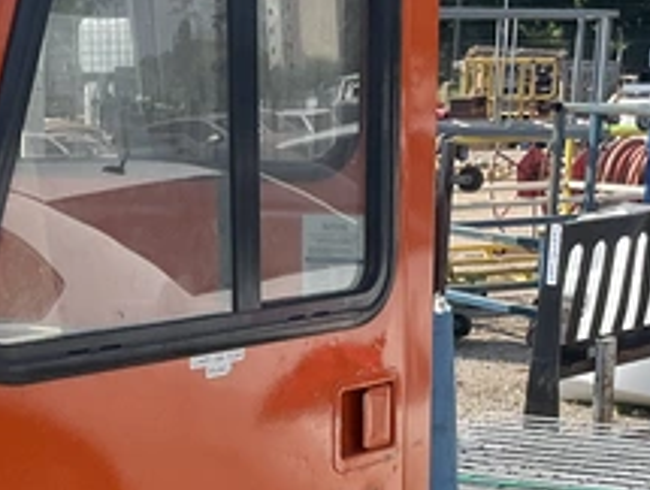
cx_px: 187
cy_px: 522
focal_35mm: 101
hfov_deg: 19.3
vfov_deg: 14.4
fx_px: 1900
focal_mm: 3
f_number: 1.8
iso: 25
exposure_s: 1/978
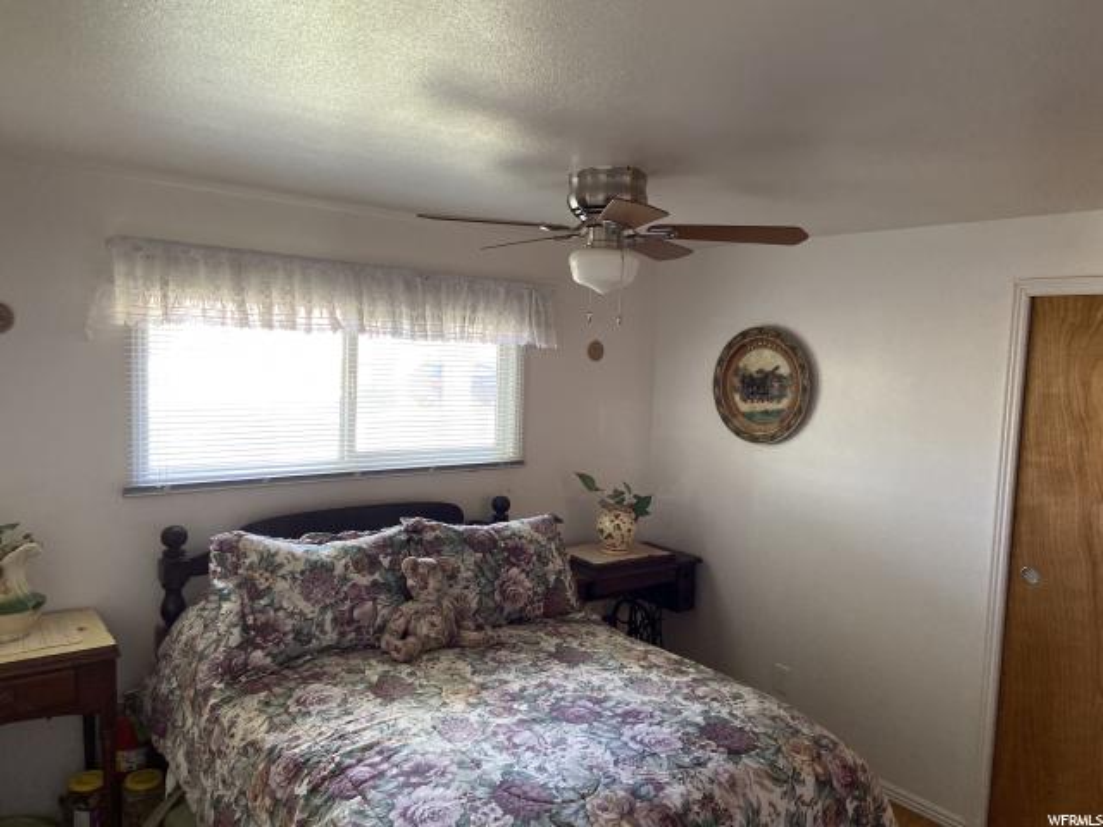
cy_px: 414
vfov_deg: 53.1
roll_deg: -2.6
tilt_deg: -4.4
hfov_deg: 67.3
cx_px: 552
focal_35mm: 26
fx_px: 828
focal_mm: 4.25
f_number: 1.8
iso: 320
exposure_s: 1/60
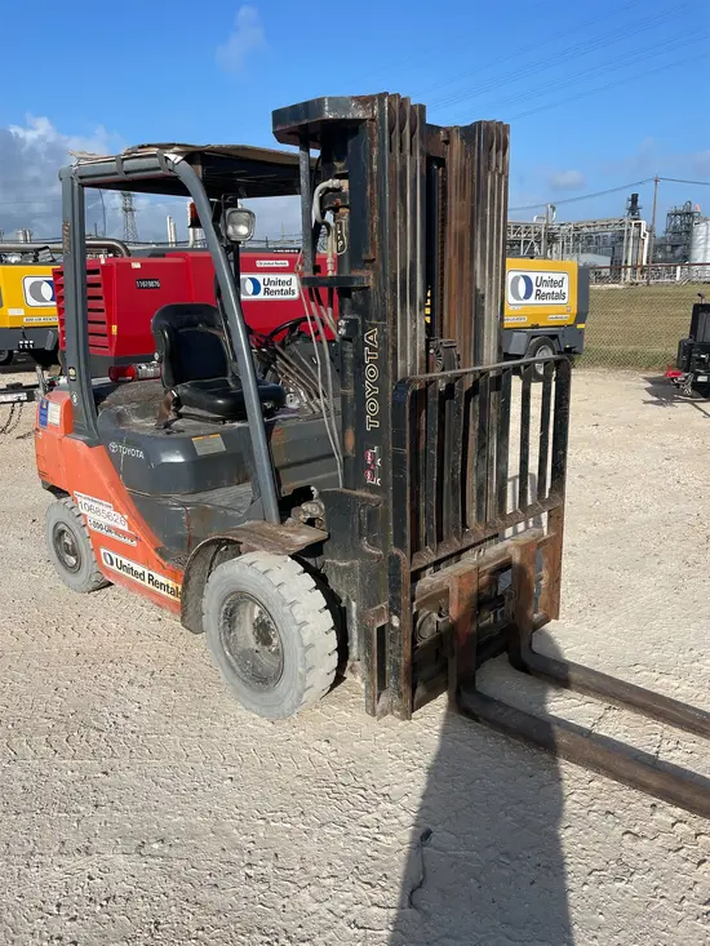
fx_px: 711
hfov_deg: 53.1
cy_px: 473
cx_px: 355
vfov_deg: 67.3
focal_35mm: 26
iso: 50
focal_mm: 4.2
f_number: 1.6
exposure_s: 1/4651
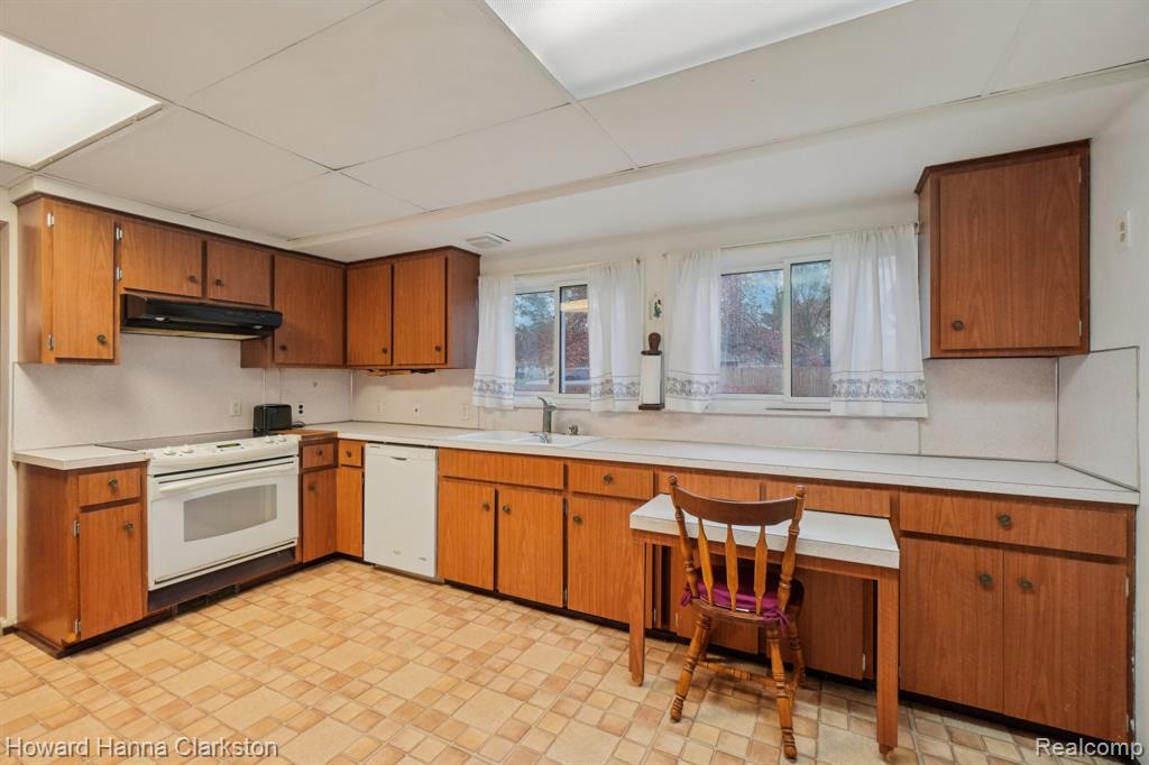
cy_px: 382
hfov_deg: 100.4
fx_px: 479
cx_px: 574
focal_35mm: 15
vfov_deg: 77.3
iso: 1000
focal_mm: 10
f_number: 8
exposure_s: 1/30
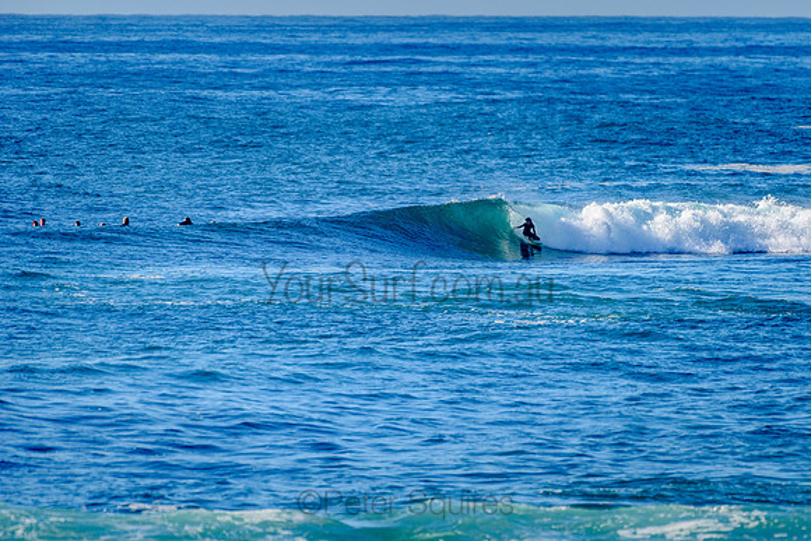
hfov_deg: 3.4
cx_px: 497
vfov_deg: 2.2
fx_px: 13817
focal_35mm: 613
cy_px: 231
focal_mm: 500
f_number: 5.6
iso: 220
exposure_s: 1/2000
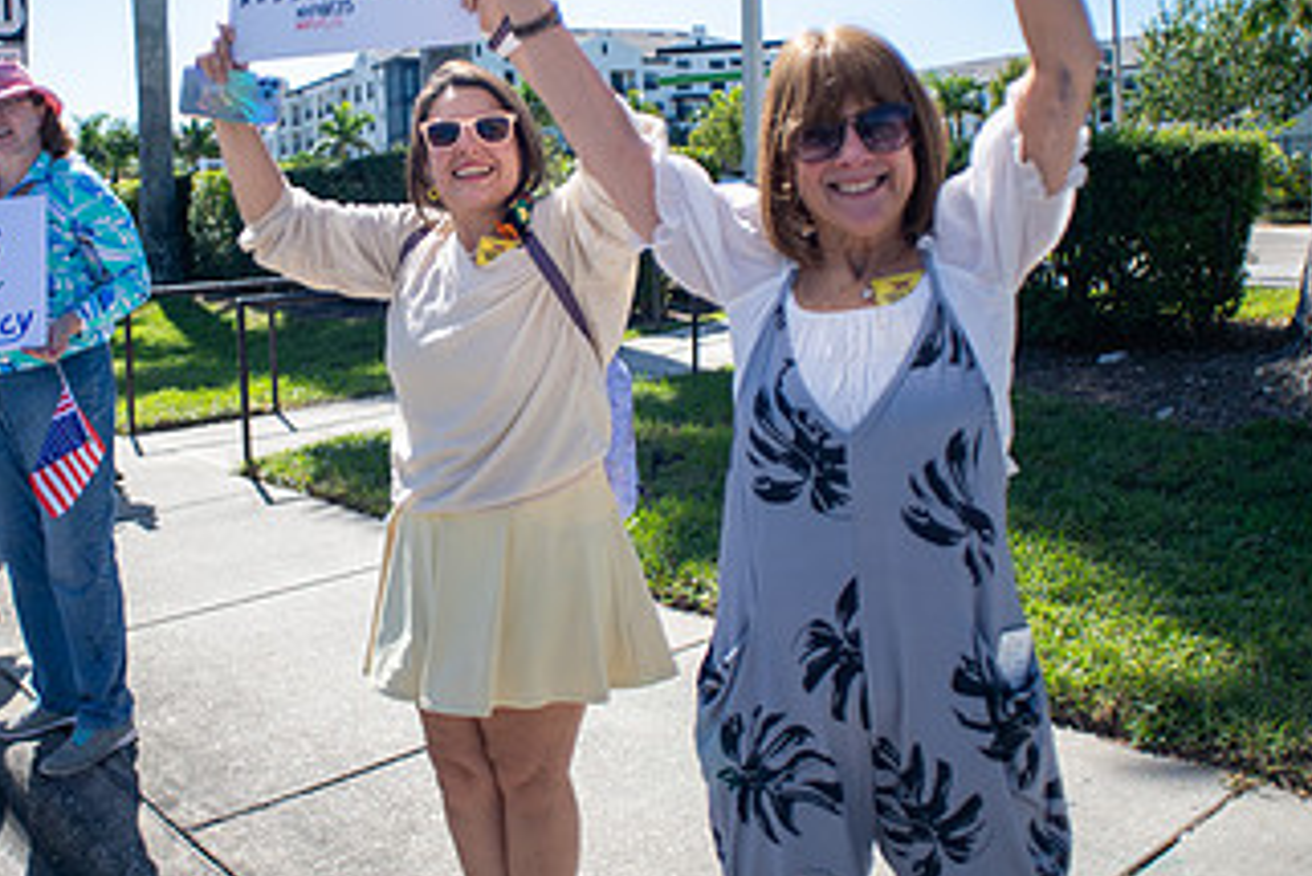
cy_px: 271
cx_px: 517
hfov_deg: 52.7
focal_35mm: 36
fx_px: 1313
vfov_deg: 36.4
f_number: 5.6
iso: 64
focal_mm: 20
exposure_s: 1/640
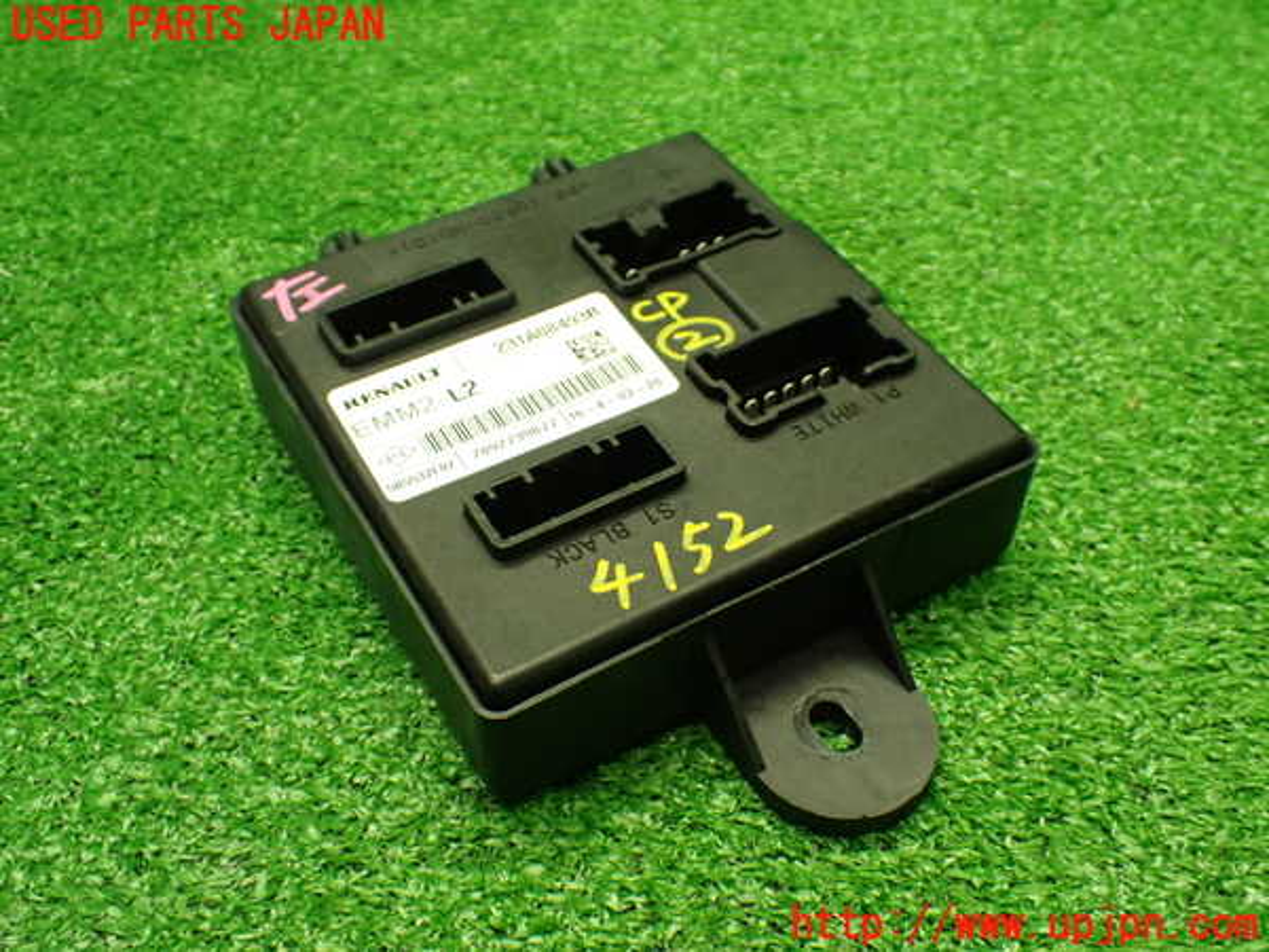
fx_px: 1393
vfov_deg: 37.7
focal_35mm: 38
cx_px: 634
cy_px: 476
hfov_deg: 49.0
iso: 800
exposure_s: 1/100
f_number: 2.7
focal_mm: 6.83
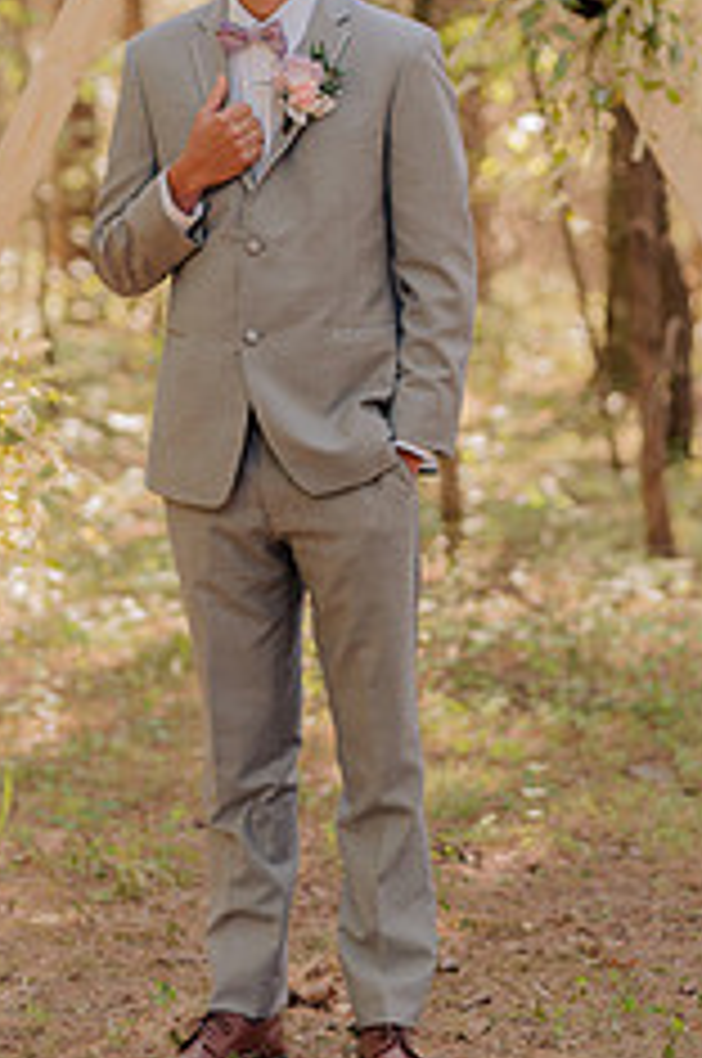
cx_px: 385
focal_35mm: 163
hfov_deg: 8.4
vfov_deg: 12.6
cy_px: 261
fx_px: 4781
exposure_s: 1/800
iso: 560
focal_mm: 85
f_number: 2.2
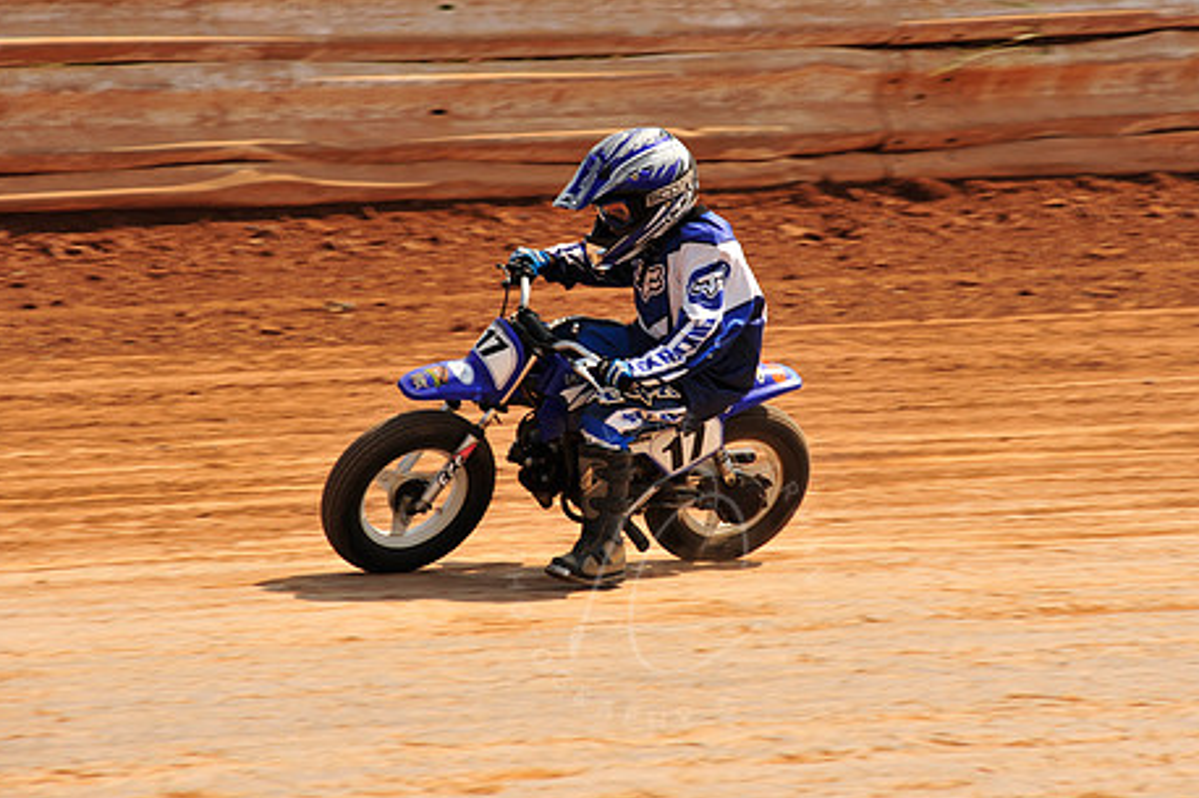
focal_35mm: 253
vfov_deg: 5.4
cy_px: 330
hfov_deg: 8.1
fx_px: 8423
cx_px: 662
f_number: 9
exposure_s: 1/400
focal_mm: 200
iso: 200
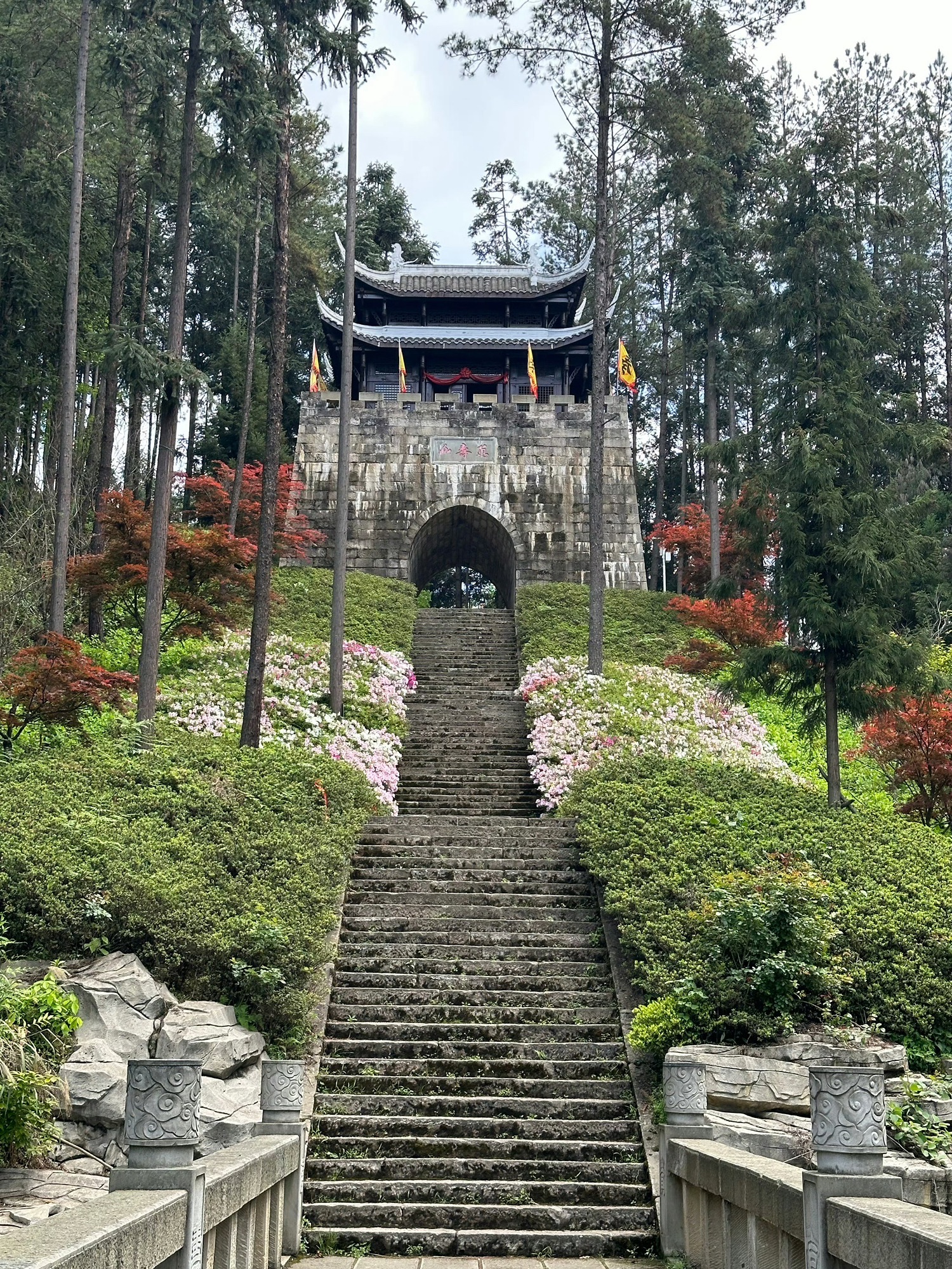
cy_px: 634
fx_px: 1760
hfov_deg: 30.3
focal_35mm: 48
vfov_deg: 39.7
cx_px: 476
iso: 64
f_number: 1.78
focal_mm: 6.86
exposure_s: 1/521
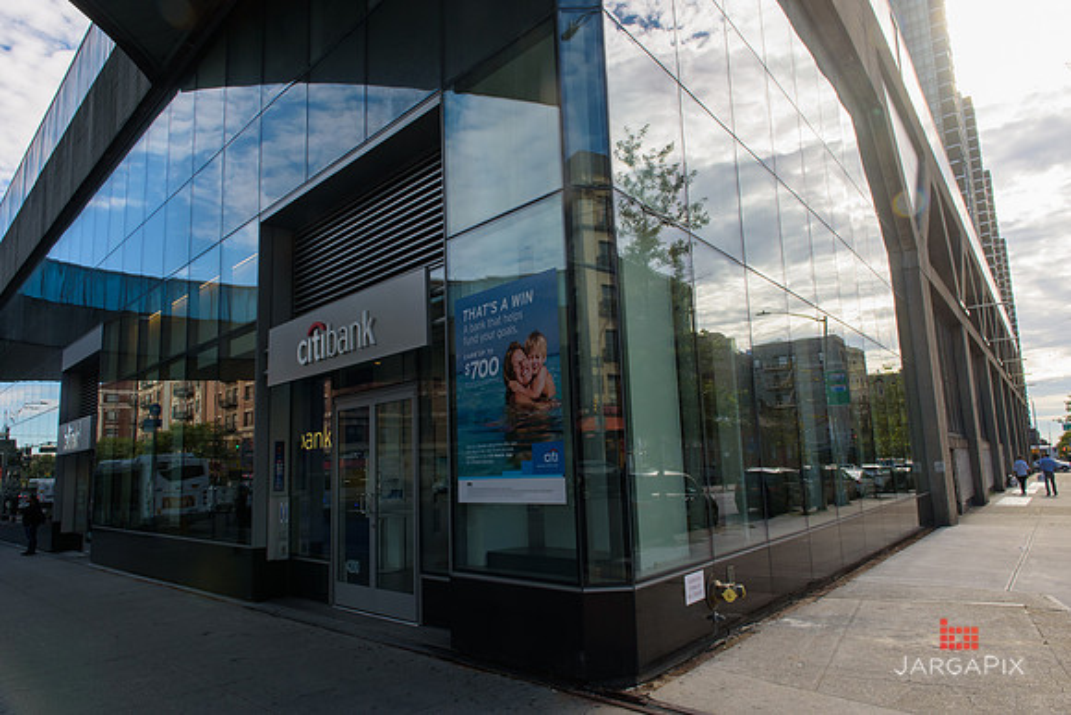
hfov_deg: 73.7
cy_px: 358
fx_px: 714
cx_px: 536
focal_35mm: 24
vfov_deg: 53.2
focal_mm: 24
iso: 200
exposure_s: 1/50
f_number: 16
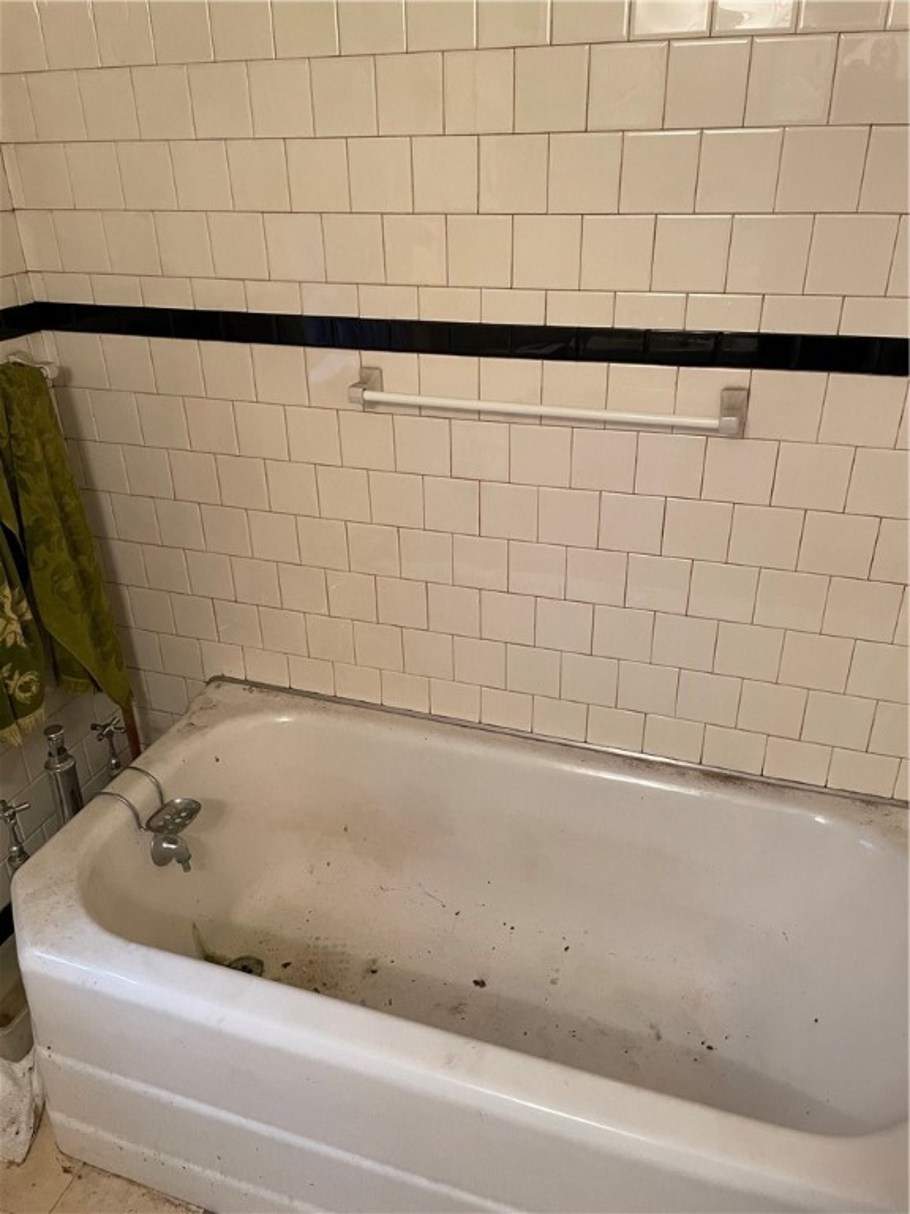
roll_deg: +2.6
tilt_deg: -23.4
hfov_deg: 53.1
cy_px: 607
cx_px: 455
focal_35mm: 26
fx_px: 911
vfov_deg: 67.3
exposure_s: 1/60
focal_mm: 4.2
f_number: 1.6
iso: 250
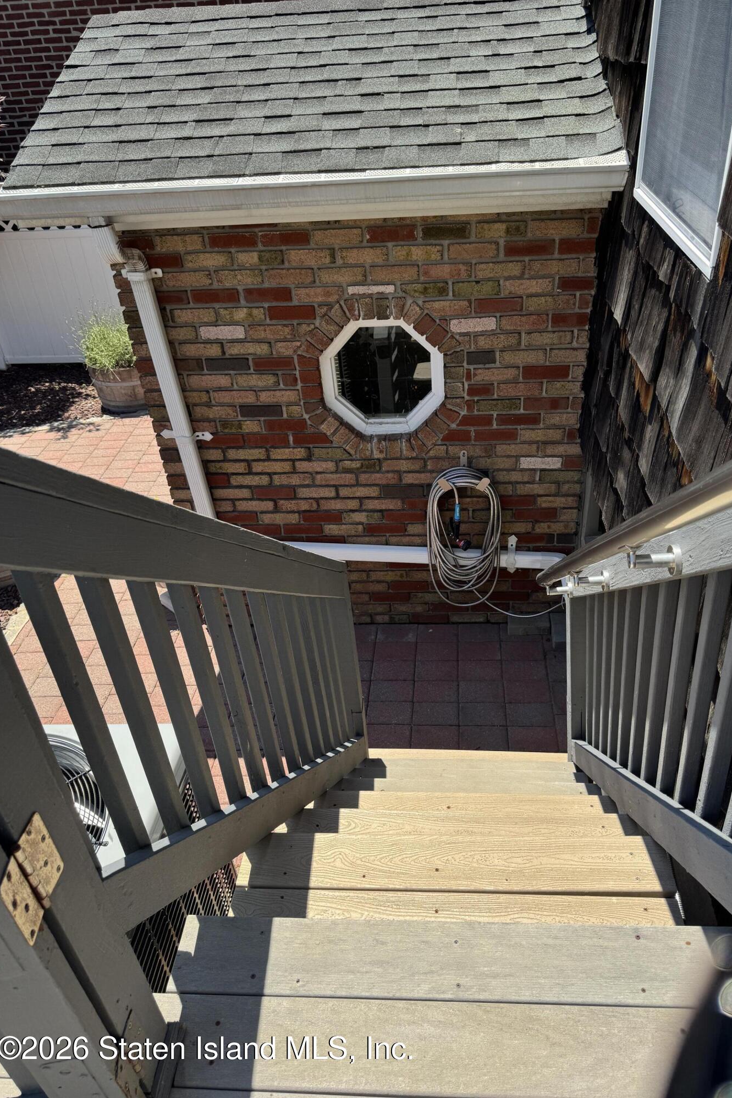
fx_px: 763
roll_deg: +4.5
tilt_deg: -32.4
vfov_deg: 71.5
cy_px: 549
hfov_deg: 51.2
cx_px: 408
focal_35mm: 25
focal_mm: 6.76
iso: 80
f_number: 1.78
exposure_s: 1/2506
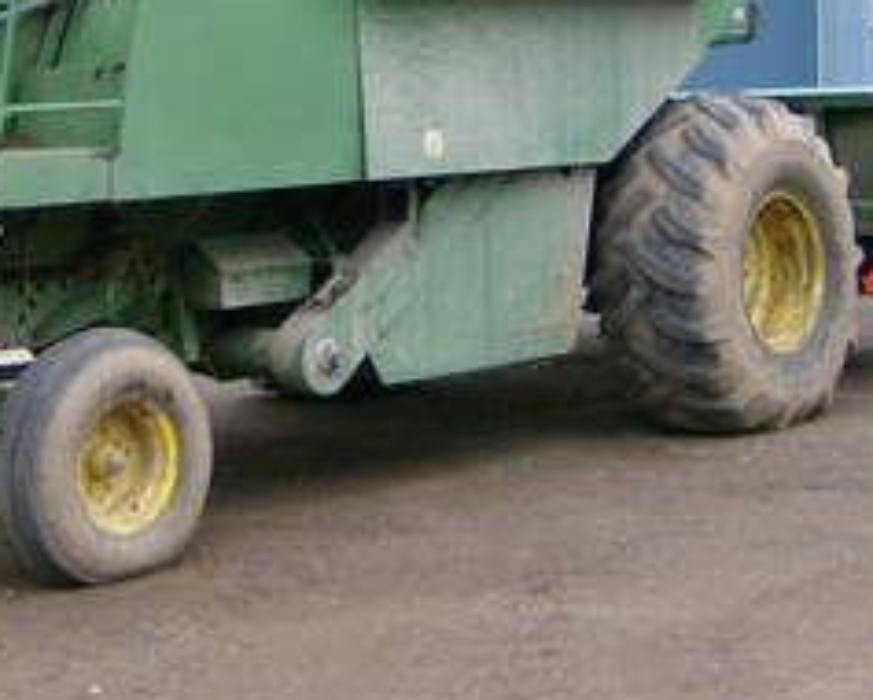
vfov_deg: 18.9
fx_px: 2069
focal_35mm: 80
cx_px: 201
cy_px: 88
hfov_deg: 23.5
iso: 100
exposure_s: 1/221
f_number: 2.8
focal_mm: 6
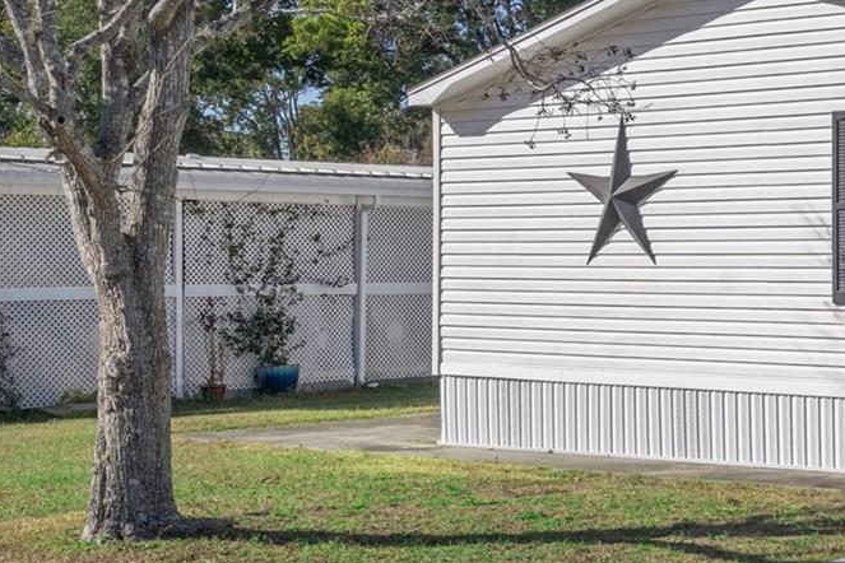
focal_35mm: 82
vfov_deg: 16.7
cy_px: 271
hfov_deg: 22.9
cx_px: 992
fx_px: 1925
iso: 320
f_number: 8
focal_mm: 34
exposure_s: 1/320
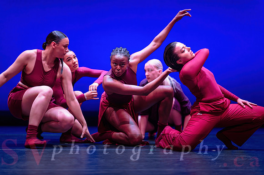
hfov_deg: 19.2
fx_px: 781
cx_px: 132
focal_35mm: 107
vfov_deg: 12.8
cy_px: 88
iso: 1250
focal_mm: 105
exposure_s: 1/320
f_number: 1.4
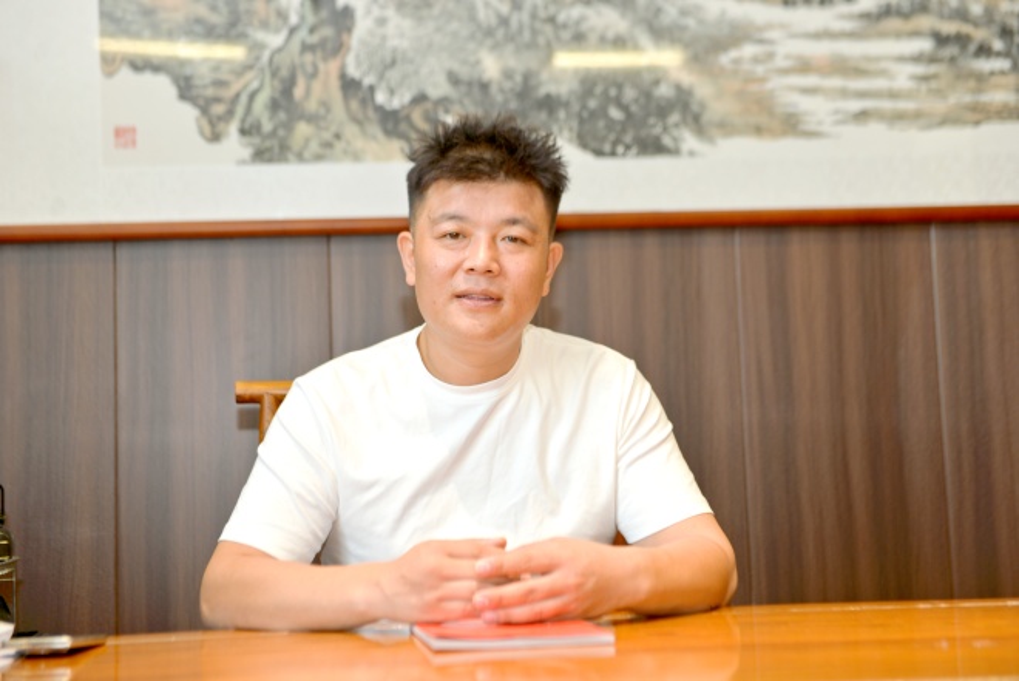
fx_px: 1699
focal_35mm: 60
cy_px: 340
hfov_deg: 33.4
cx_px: 510
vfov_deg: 22.7
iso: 200
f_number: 4
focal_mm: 60
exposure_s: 1/60
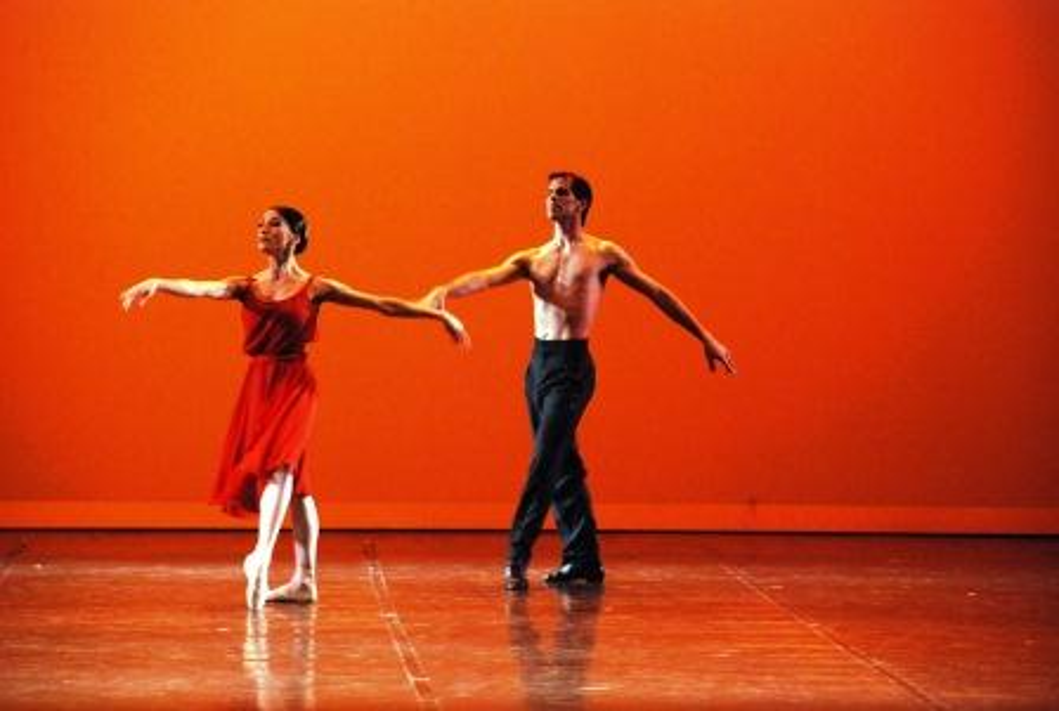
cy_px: 356
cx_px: 530
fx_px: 5971
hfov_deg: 10.1
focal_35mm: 202
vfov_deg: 6.8
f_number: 6.3
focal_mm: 135
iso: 1600
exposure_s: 1/20
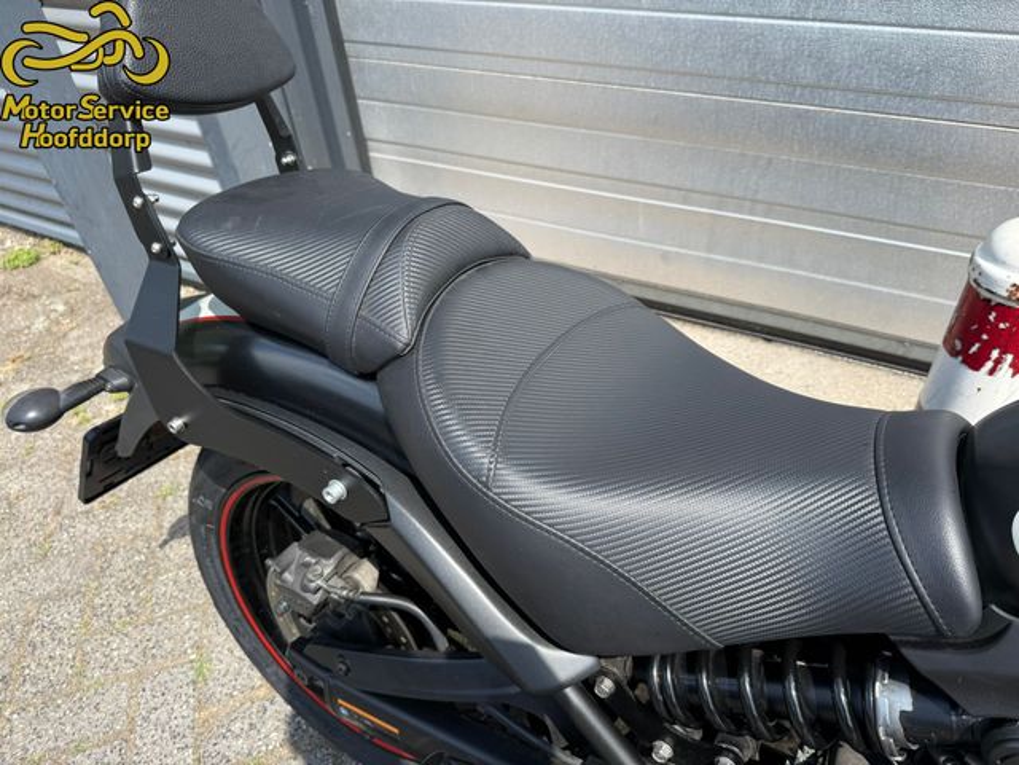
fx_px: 706
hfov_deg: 71.6
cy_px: 382
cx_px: 510
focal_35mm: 24
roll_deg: +4.5
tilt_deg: -39.4
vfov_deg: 56.8
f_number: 1.78
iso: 80
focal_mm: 6.76
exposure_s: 1/1901
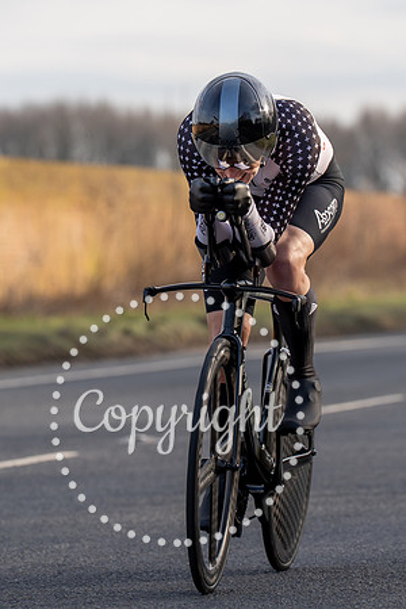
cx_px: 266
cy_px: 209
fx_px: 5360
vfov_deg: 6.5
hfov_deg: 4.3
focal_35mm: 317
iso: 160
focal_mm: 158
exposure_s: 1/800
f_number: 4
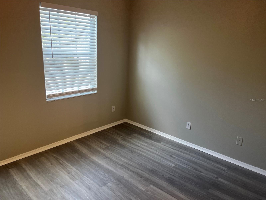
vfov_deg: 53.1
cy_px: 100
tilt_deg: -15.4
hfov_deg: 67.3
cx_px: 133
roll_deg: -2.8
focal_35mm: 26
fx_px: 200
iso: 80
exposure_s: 1/120
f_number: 1.6
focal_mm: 5.1
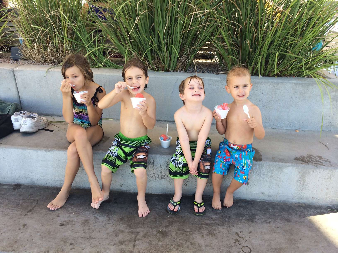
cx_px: 169
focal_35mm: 30
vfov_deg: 46.8
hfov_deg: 60.0
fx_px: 293
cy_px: 126
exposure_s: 1/281
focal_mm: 4.12
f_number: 2.2
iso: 32
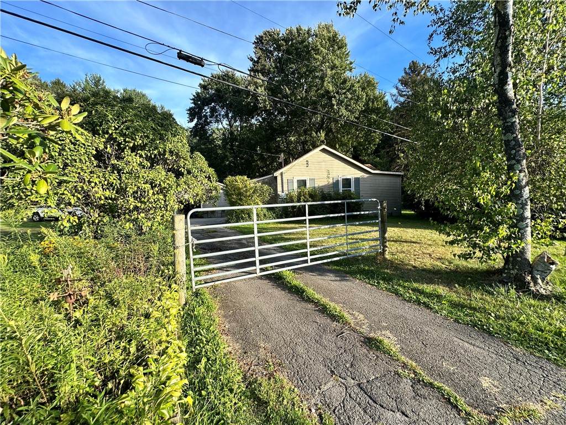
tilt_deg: -2.8
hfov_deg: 102.1
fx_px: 229
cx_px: 283
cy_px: 212
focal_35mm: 14
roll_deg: +2.3
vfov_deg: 85.7
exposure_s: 1/442
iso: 40
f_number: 2.2
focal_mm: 2.22
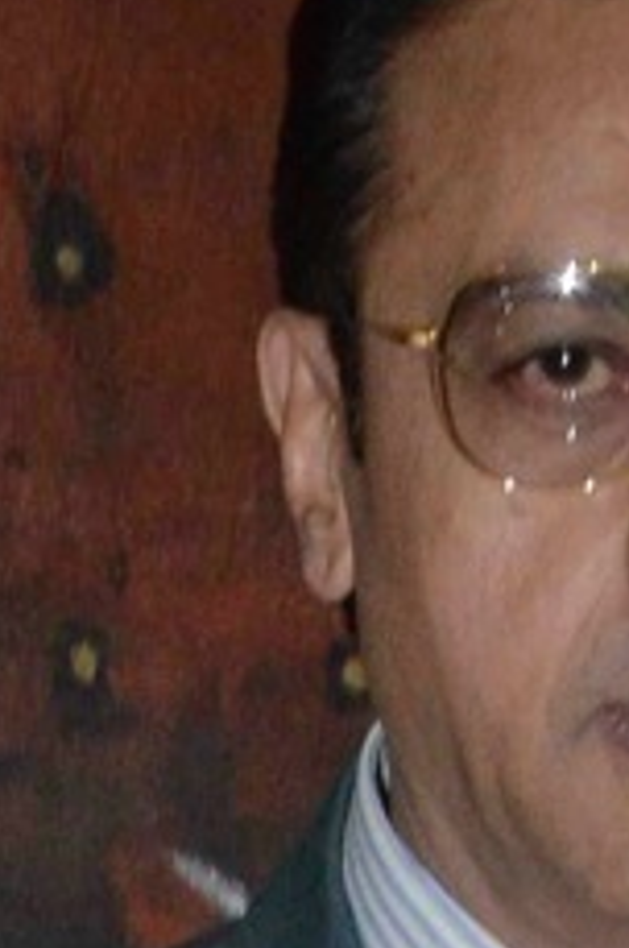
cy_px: 3012
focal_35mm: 284
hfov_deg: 4.8
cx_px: 931
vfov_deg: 6.5
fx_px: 7465
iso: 800
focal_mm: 24
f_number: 8
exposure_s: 1/160
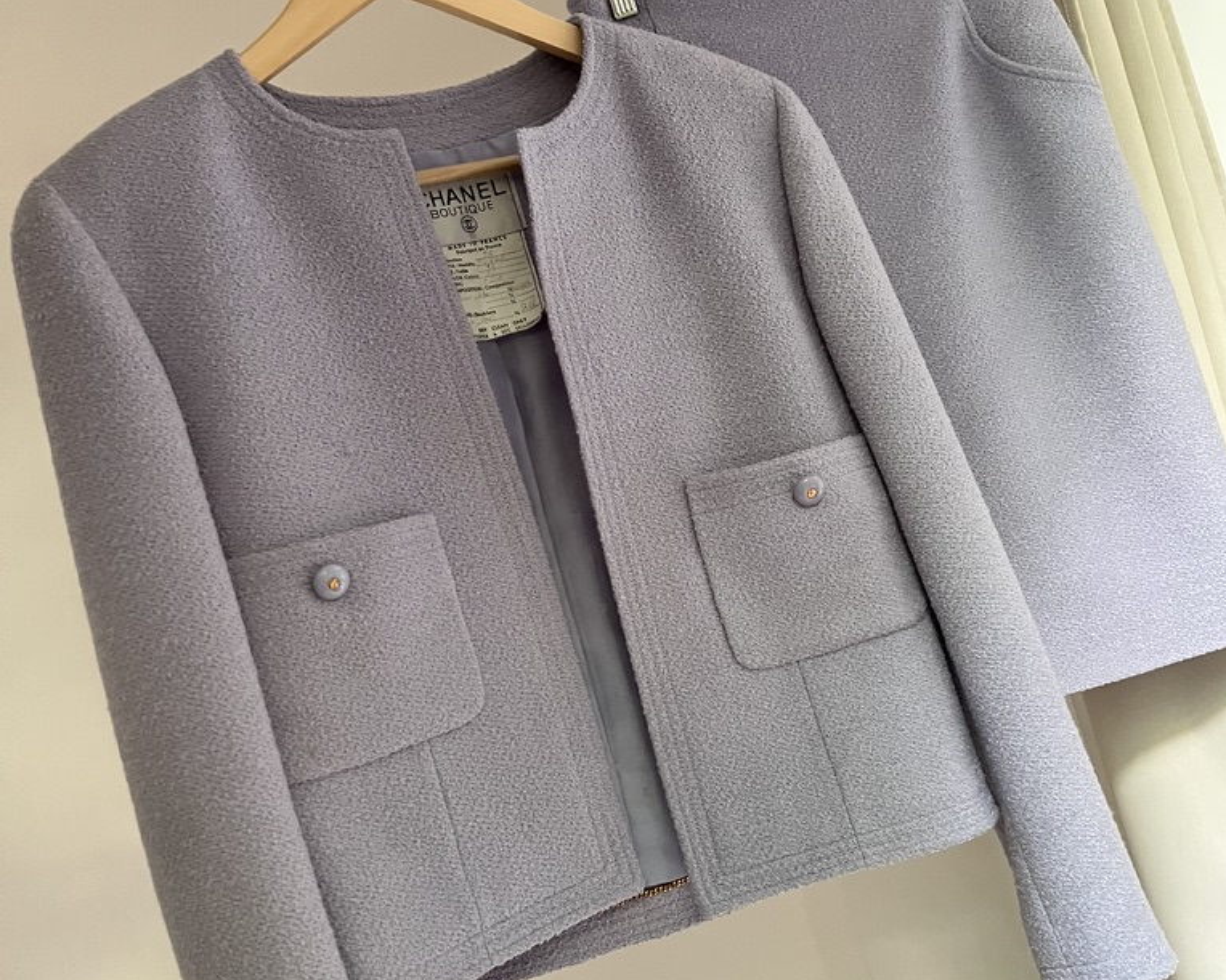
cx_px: 615
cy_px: 524
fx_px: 1234
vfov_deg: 43.3
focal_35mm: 34
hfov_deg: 52.8
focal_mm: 5.7
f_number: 1.5
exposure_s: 1/30
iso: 800
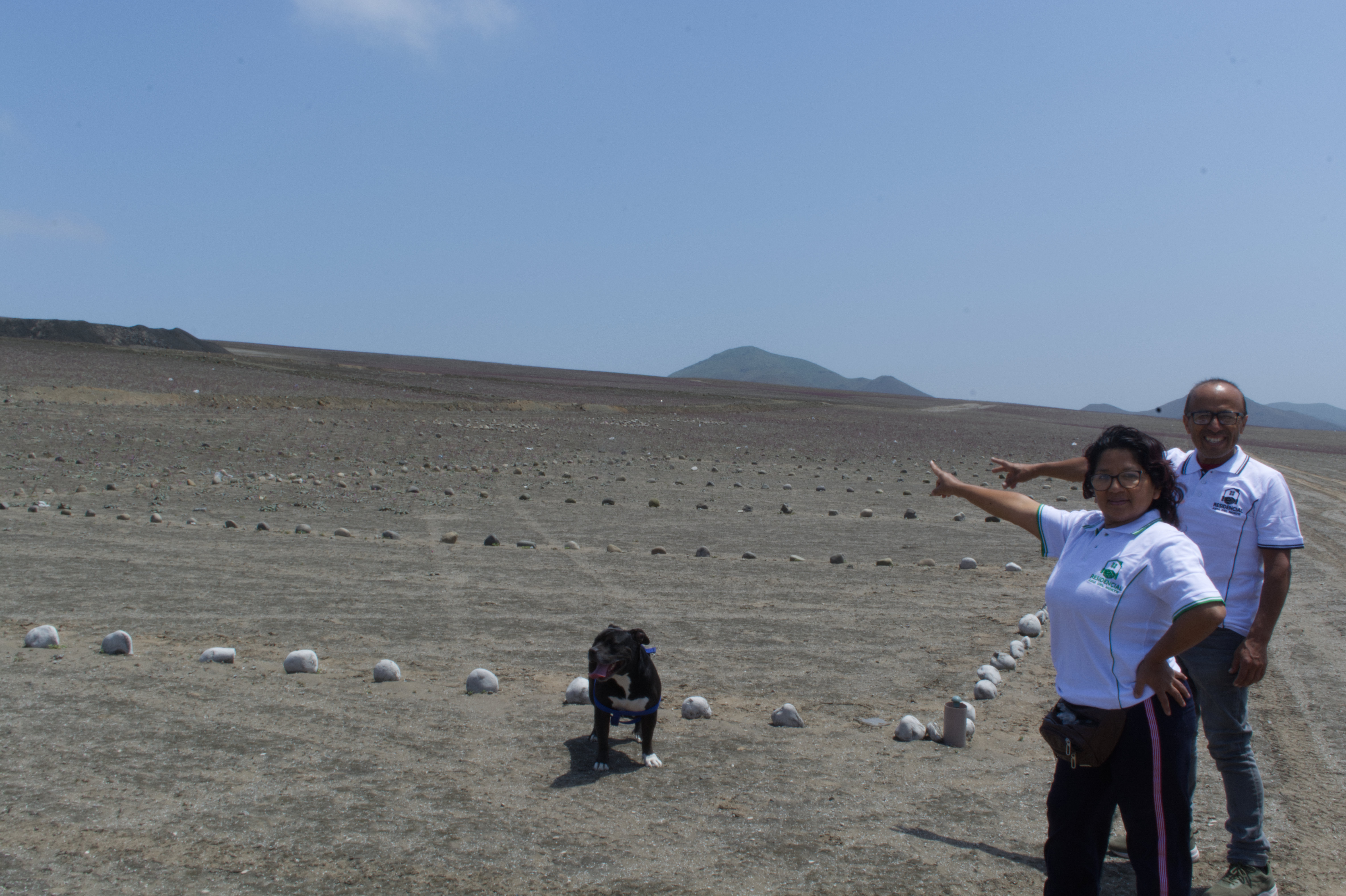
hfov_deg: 57.2
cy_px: 448
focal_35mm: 33
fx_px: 1233
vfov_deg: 39.9
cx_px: 673
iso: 160
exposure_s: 1/50
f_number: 25
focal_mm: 22
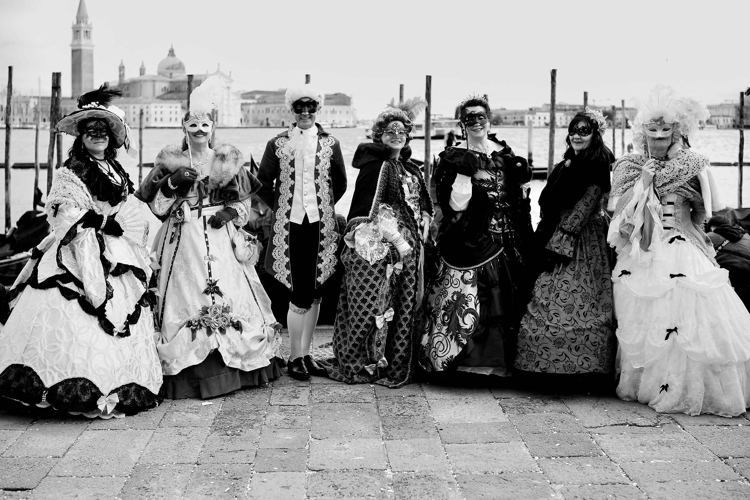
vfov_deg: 32.6
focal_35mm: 41
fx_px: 854
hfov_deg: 47.4
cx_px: 375
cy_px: 250
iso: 160
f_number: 2
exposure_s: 1/250
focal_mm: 27
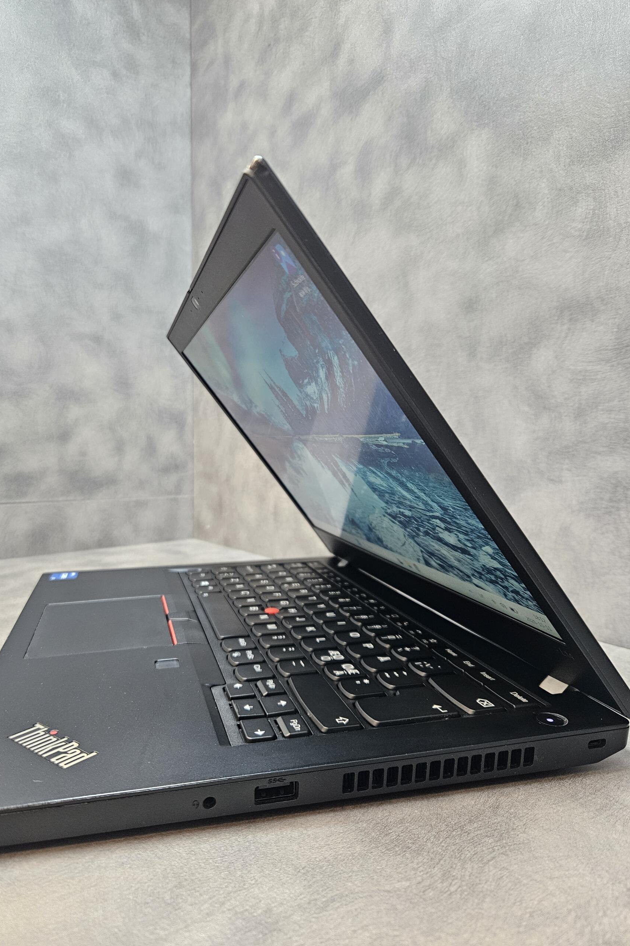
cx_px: 277
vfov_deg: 73.7
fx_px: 630
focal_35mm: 24
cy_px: 472
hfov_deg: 53.0
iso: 500
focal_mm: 5.4
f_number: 1.8
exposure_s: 1/100
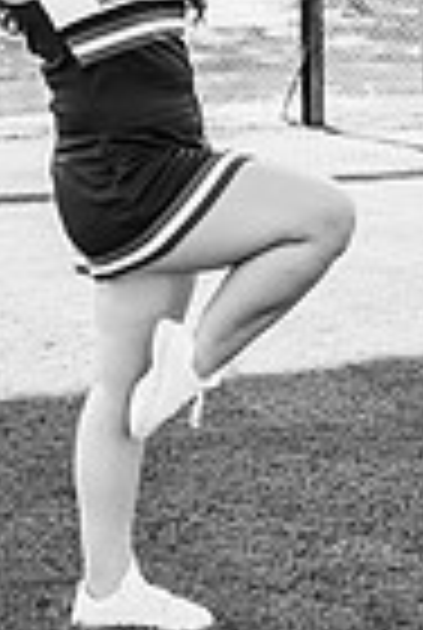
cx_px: 90
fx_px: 1350
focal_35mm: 77
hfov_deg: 17.7
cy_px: -140
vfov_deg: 23.8
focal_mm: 24
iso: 200
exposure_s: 1/640
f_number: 2.8
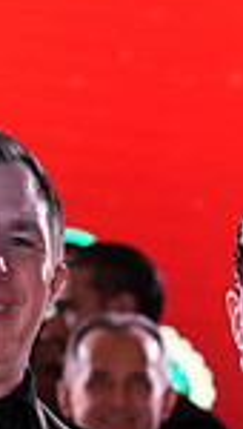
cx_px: 162
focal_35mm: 360
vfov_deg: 5.9
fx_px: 4101
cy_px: 789
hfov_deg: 3.4
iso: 2000
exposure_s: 1/200
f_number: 4.5
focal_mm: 89
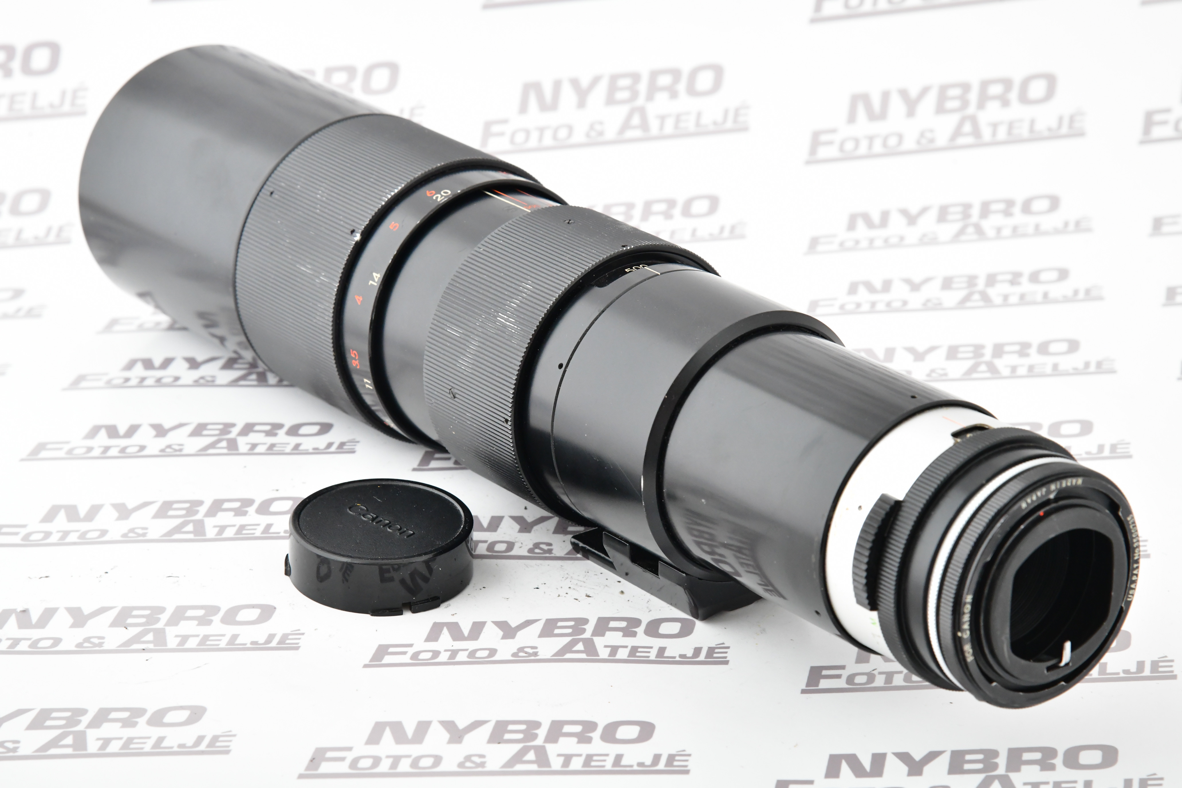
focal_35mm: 120
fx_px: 3940
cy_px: 394
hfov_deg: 17.1
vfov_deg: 11.4
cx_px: 591
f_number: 13
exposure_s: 1/200
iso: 3200
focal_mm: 120
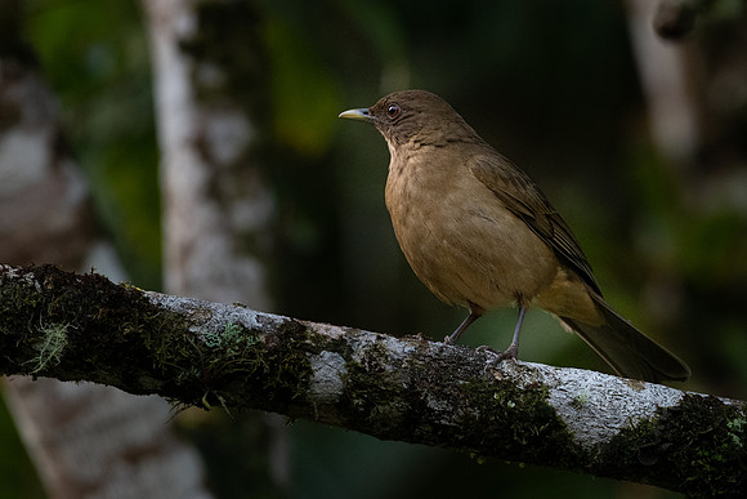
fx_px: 12603
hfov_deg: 3.4
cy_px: 154
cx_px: 456
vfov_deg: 2.3
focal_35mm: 607
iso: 2500
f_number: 7.1
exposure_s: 1/320
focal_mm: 350
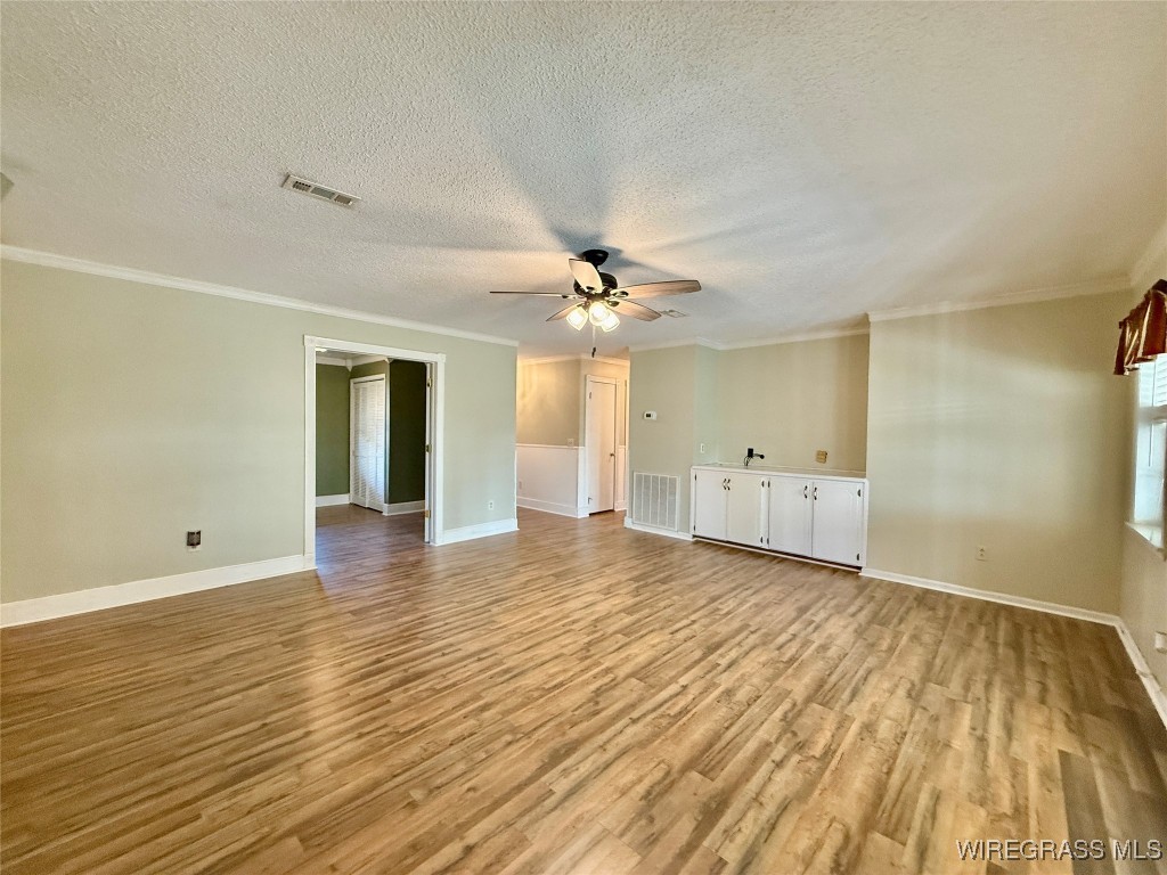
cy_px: 438
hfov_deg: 102.1
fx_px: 472
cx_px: 584
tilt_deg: -0.4
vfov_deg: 85.7
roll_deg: -1.3
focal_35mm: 14
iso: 500
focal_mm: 2.22
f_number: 2.2
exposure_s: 1/120
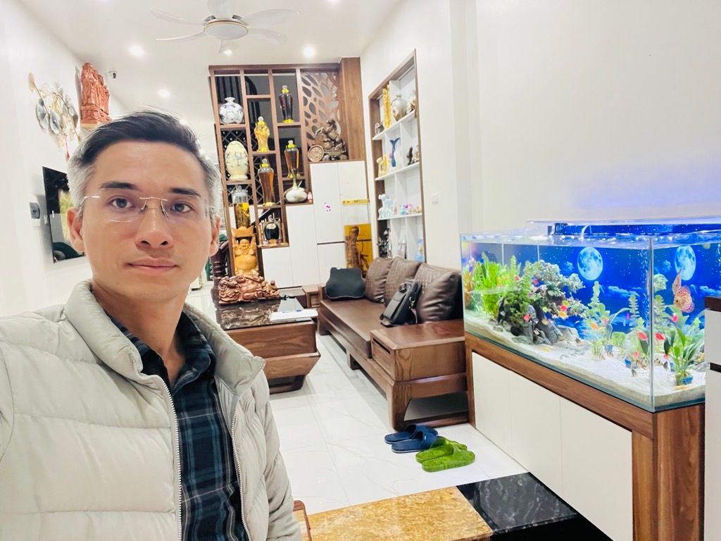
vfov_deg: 58.9
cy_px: 270
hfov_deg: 73.9
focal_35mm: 23
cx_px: 360
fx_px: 479
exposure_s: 1/50
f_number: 2.2
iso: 320
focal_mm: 2.71
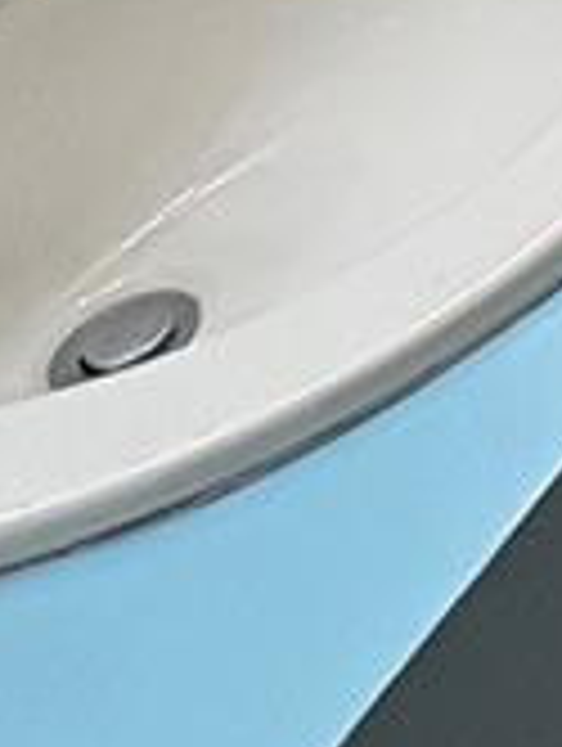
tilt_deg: -6.9
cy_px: -1184
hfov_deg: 10.6
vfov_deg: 13.0
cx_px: 1641
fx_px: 2181
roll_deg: +3.2
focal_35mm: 101
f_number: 2.2
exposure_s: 1/120
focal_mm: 2.22
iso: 100
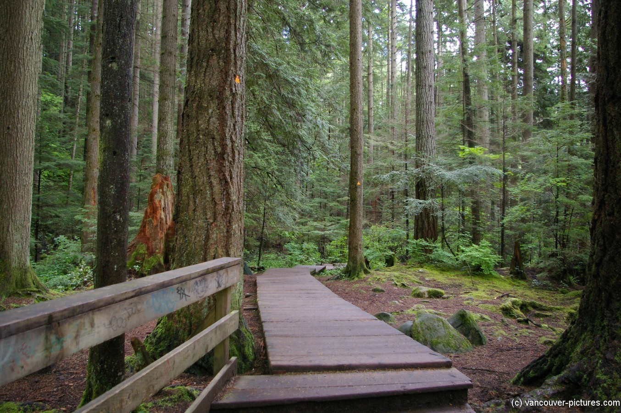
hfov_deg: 67.4
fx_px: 465
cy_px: 206
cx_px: 310
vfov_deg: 47.8
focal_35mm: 27
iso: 800
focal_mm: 18
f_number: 3.5
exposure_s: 1/45
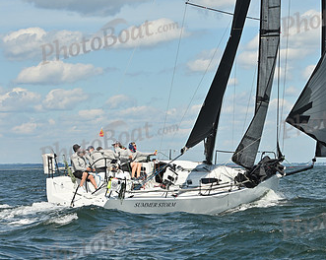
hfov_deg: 13.7
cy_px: 76
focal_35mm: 140
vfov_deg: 11.0
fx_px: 1349
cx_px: 230
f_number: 9
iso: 250
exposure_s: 1/1600
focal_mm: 85
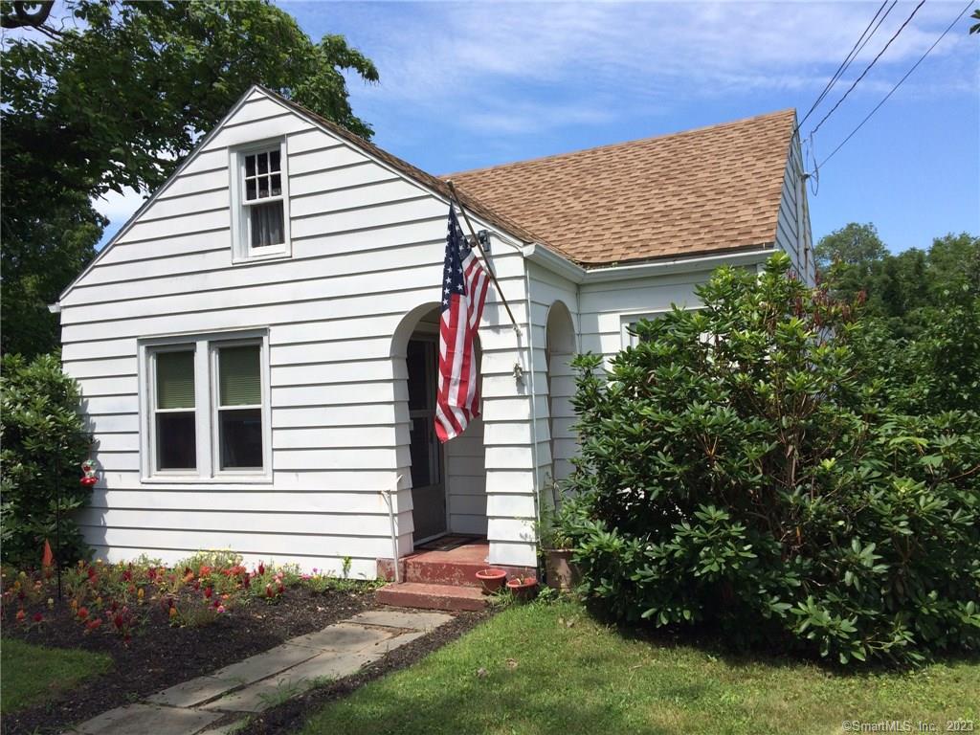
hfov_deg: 61.7
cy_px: 368
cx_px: 490
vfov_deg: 48.2
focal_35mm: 29
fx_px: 821
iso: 32
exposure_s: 1/2053
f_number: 2.2
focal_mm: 4.15
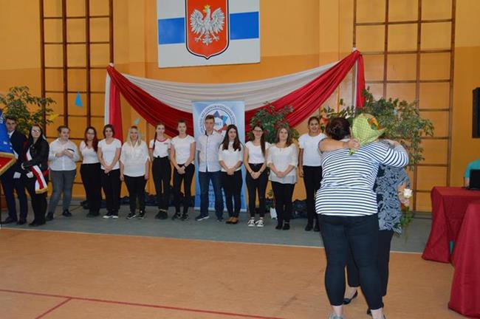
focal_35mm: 33
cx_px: 240
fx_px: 440
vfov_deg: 39.9
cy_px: 160
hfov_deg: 57.3
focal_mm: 22
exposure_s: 1/60
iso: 450
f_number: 3.5
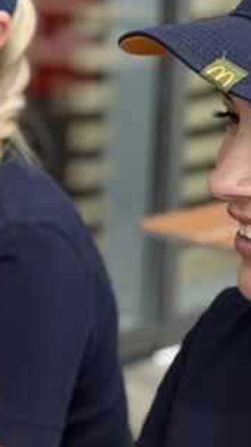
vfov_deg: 12.4
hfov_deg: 6.8
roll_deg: -0.1
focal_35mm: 174
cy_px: 261
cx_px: -205
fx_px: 2061
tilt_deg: -12.9
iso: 64
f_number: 1.78
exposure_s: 1/1116
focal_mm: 6.76
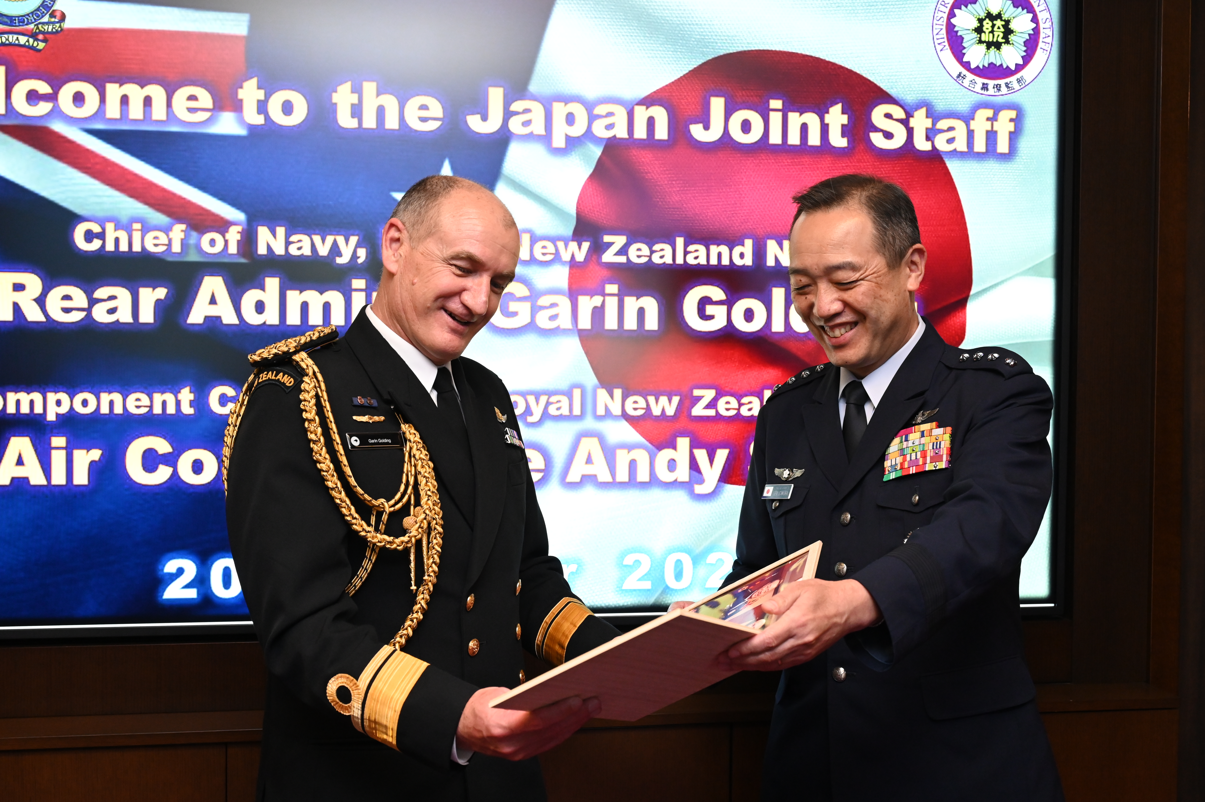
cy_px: 401
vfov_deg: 33.4
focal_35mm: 40
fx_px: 1338
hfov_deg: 48.5
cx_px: 602
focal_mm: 40
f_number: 5.6
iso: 4000
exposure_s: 1/160
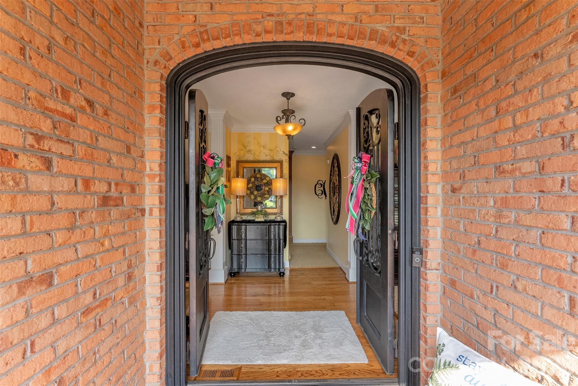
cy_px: 193
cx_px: 289
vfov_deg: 76.6
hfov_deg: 99.6
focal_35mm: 15
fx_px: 244
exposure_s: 1/400
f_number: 9
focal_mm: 15.2
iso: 2500
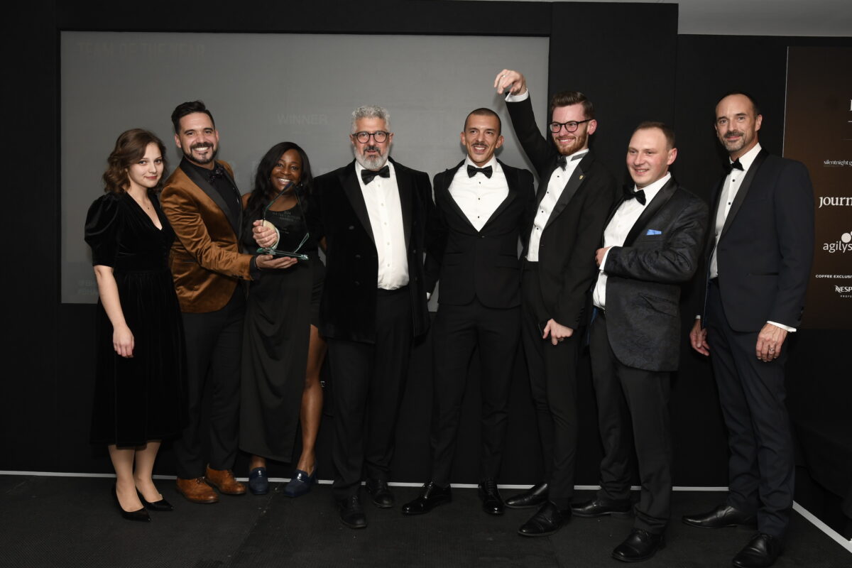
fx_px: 710
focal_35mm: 30
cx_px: 426
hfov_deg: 61.9
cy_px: 284
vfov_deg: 43.6
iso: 500
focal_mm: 20
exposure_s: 1/250
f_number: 5.6
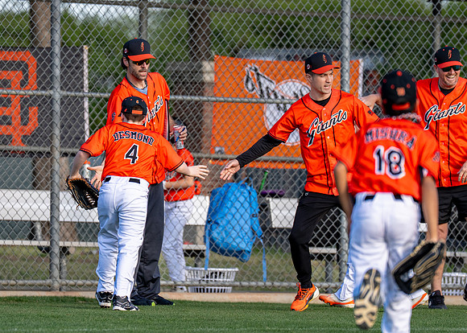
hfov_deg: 4.7
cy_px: 159
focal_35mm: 433
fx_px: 5748
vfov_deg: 3.3
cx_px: 192
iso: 160
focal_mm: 200
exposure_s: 1/1600
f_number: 2.8
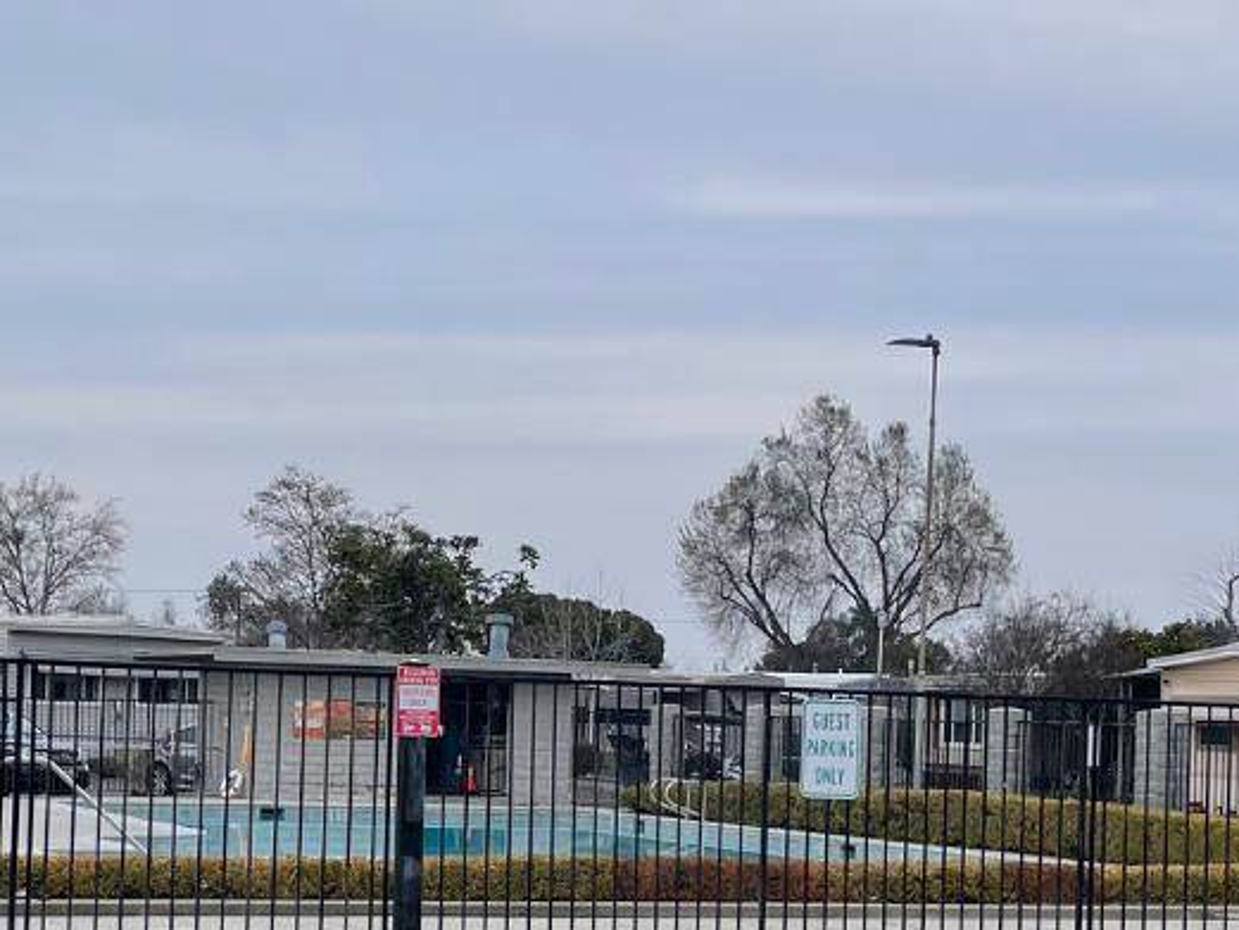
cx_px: 433
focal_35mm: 72
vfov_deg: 20.3
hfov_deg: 26.9
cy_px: 691
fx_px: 2578
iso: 32
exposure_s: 1/1475
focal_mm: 5.1
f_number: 1.6
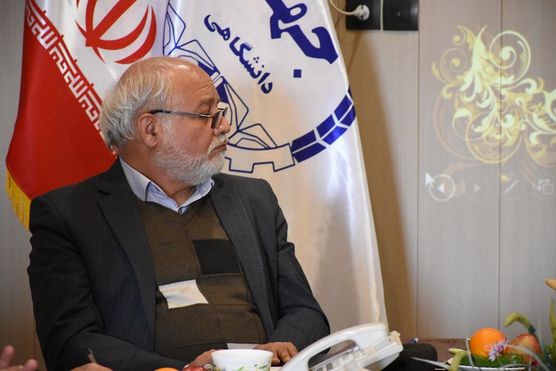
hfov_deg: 9.8
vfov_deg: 6.5
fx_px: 3243
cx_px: 278
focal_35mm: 210
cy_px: 186
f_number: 5.6
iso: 5000
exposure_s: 1/125
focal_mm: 140
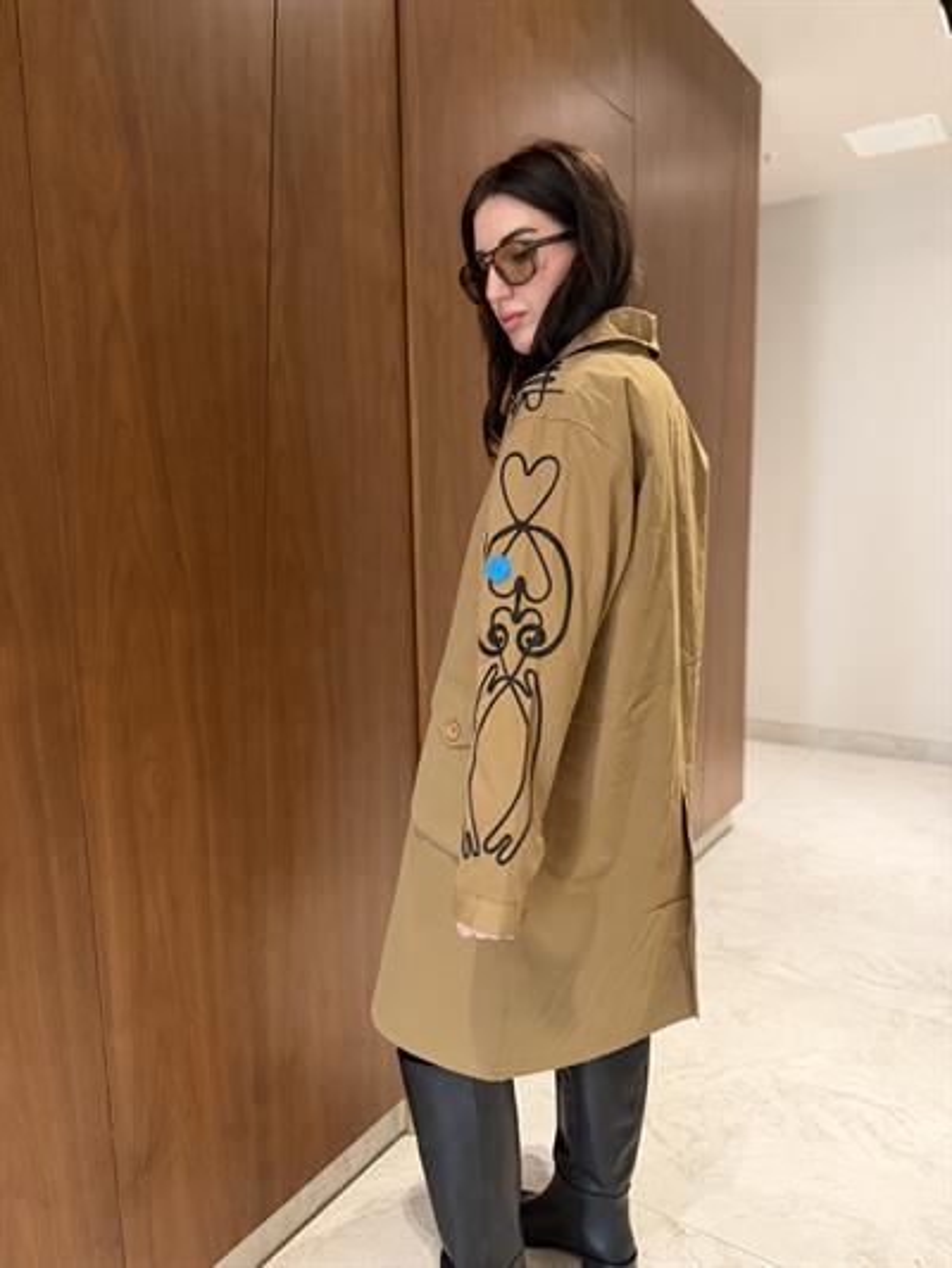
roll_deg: +0.3
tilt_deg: -4.9
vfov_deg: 71.6
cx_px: 476
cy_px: 634
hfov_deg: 56.8
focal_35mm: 24
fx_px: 880
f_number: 1.78
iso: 640
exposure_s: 1/50
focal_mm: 6.76
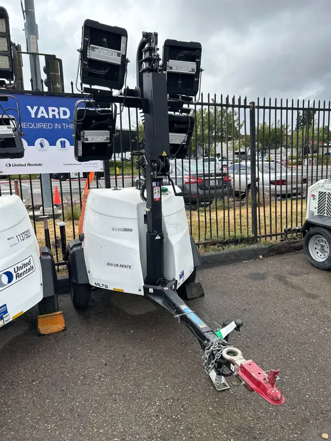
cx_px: 166
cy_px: 220
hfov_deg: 53.1
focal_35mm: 26
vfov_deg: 67.3
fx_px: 331
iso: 50
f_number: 1.5
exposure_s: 1/2841
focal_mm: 5.7
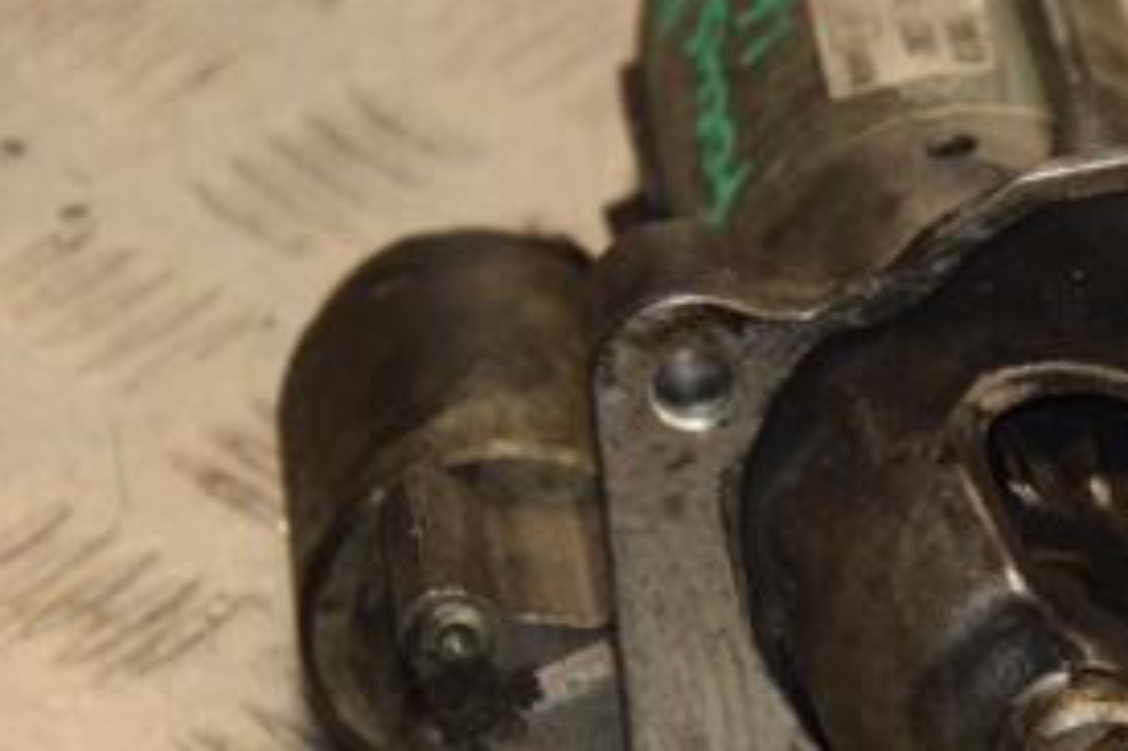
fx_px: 7171
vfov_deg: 6.0
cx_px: 1009
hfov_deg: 9.0
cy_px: 398
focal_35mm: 229
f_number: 5.3
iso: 800
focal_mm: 70
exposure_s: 1/160
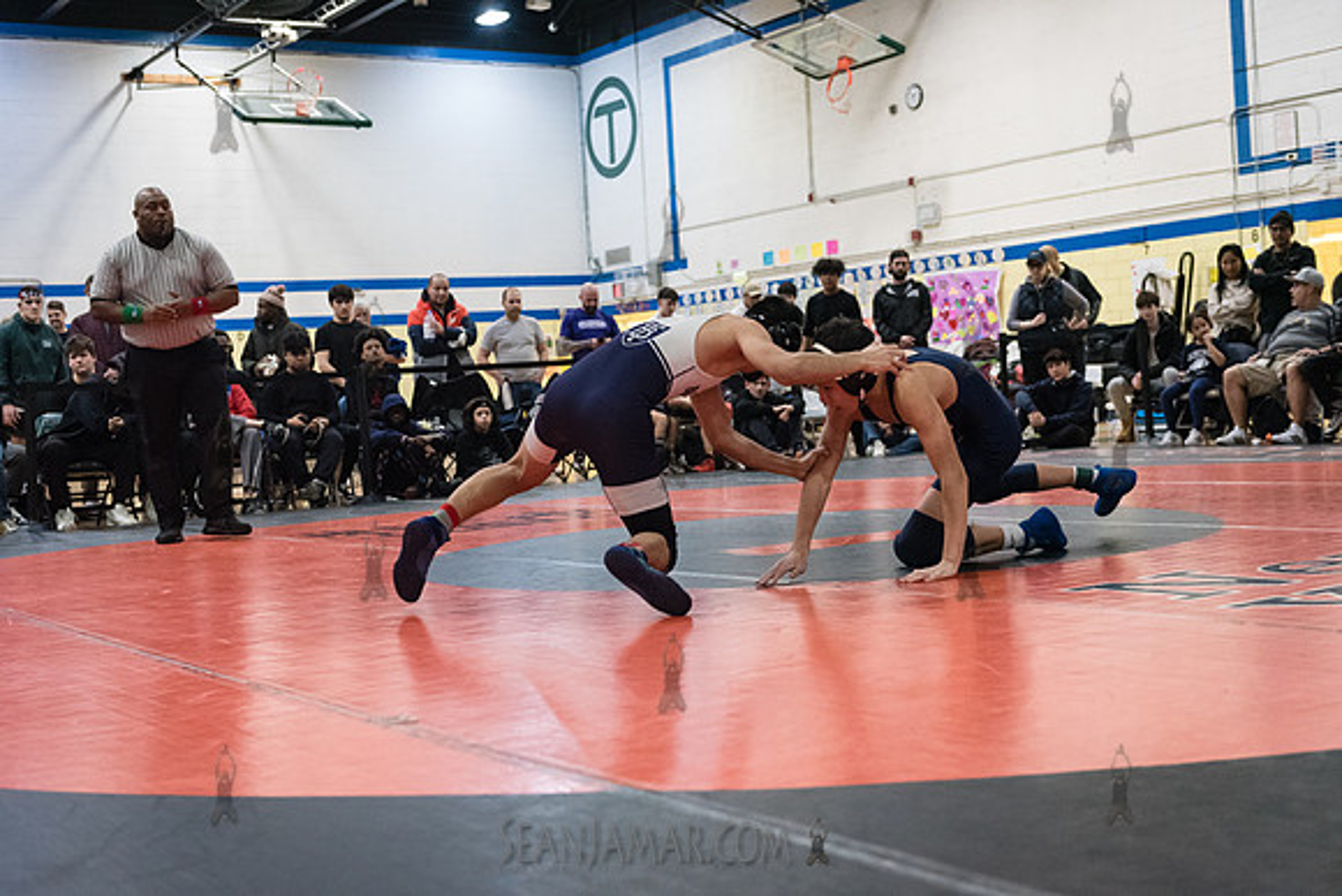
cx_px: 671
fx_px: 1790
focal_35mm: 48
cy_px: 448
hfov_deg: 41.1
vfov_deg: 28.1
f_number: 3.2
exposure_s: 1/500
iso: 8000
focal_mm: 48
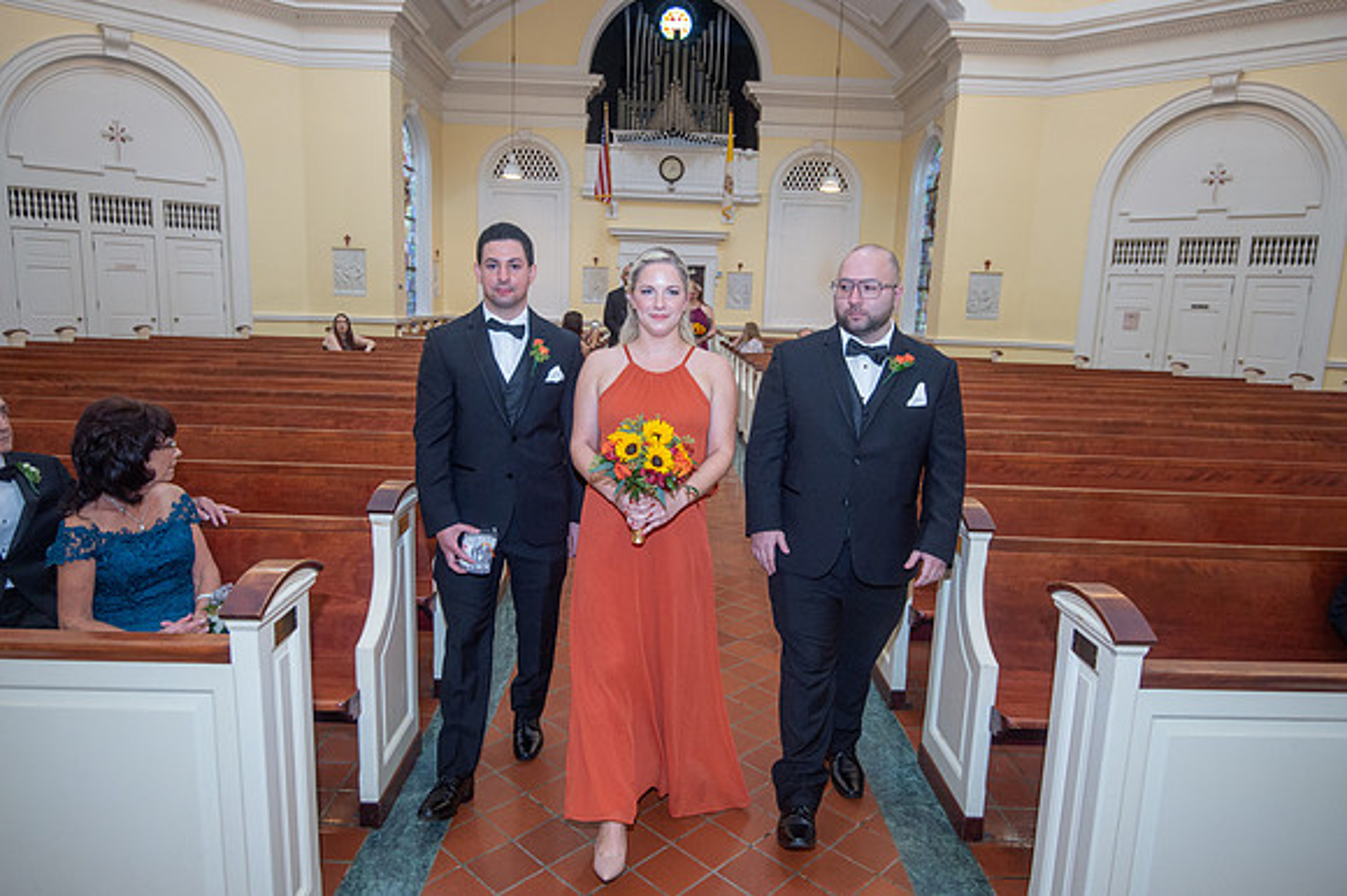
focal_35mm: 22
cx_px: 674
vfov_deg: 57.2
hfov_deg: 78.6
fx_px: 823
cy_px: 448
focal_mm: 22
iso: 1000
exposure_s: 1/125
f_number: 4
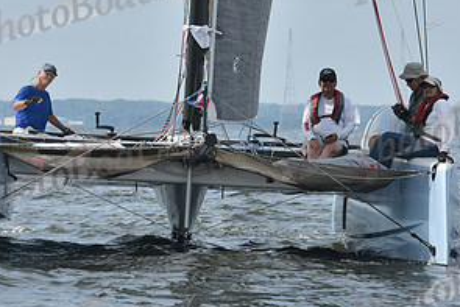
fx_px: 4768
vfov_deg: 3.7
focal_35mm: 373
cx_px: 273
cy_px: 68
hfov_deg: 5.5
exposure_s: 1/1250
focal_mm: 190
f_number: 9
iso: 320
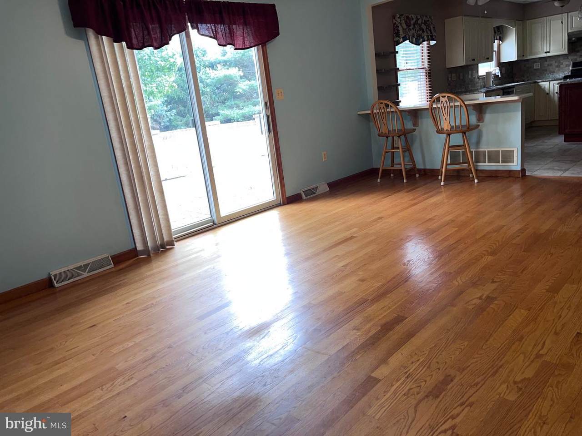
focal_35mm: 26
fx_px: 437
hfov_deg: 67.3
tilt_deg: -13.6
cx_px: 291
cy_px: 218
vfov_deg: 53.1
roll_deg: +8.0
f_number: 1.6
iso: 32
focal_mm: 5.1
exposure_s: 1/30
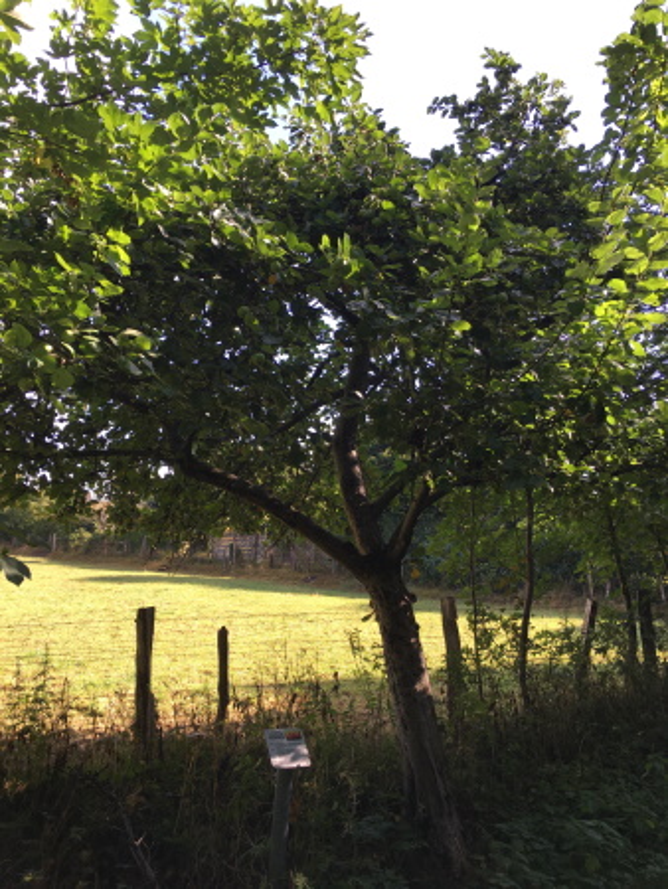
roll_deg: -1.0
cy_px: 444
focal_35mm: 29
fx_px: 745
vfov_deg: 61.6
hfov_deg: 48.3
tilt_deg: +8.2
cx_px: 334
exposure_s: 1/245
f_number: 2.2
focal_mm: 4.15
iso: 25
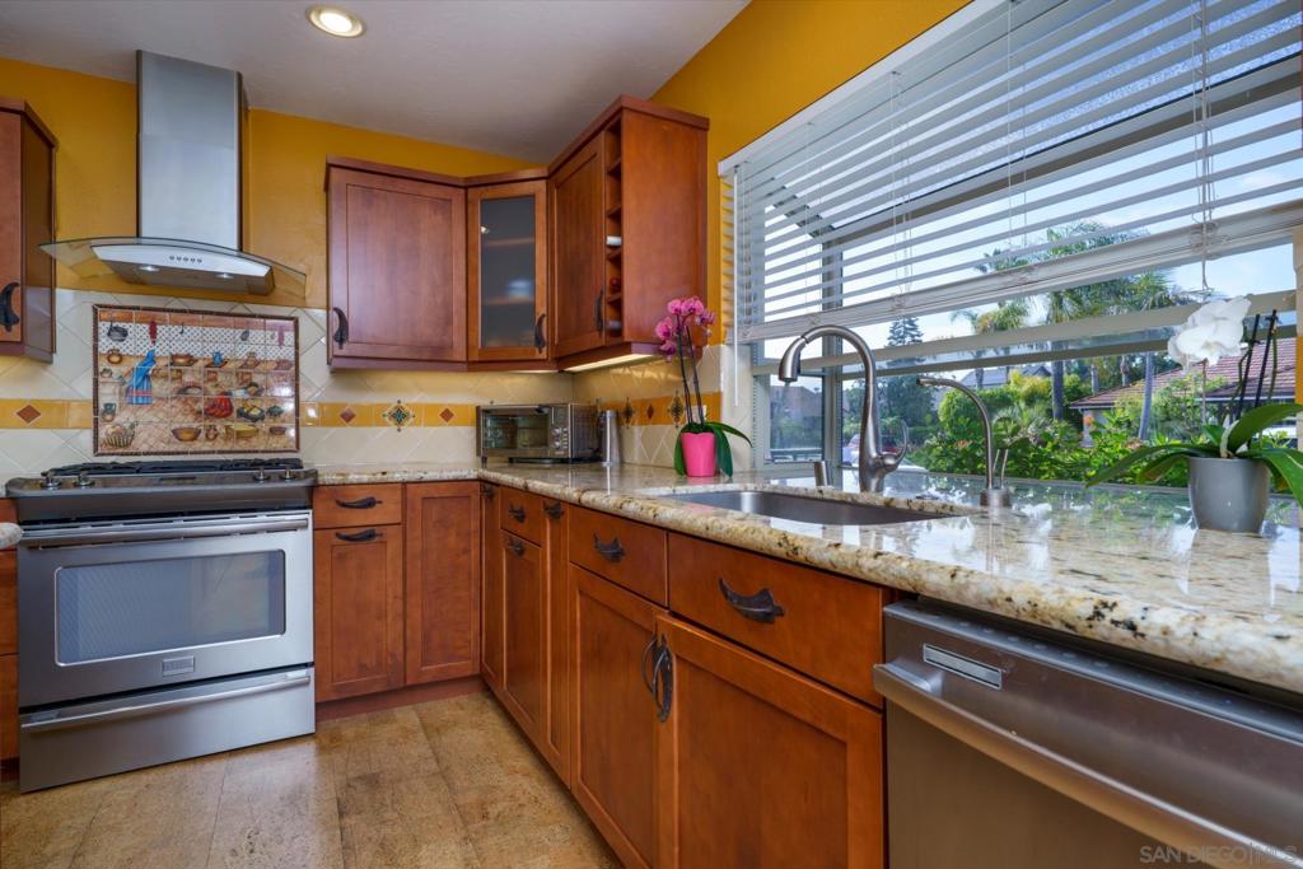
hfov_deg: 90.0
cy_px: 434
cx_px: 652
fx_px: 652
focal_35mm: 18
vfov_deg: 67.4
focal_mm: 18
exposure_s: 1/200
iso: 250
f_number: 8
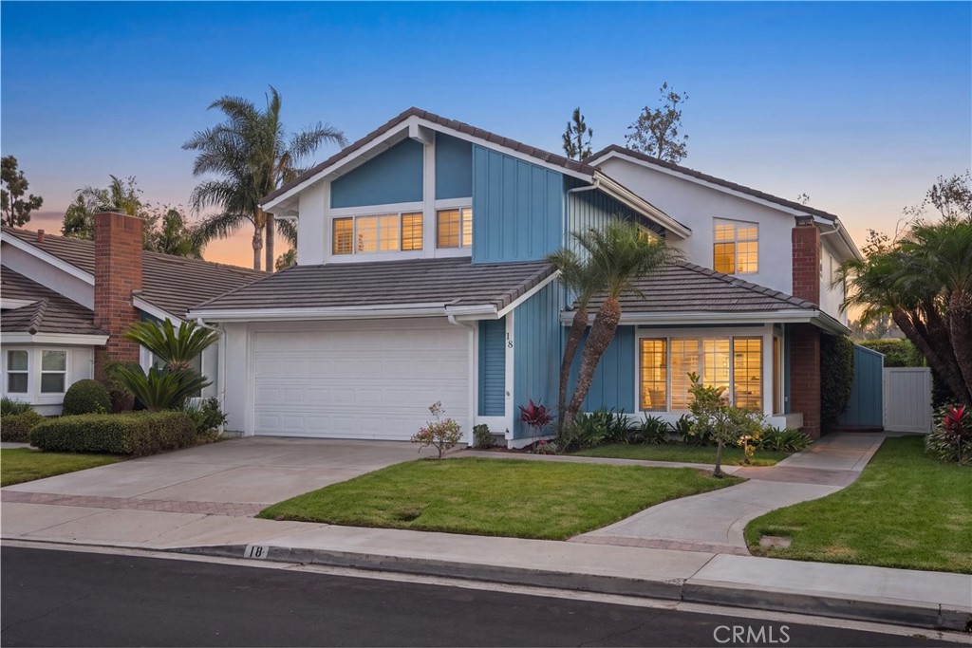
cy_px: 324
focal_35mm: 35
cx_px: 486
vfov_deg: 37.9
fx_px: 945
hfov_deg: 54.4
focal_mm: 35
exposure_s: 1/320
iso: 640
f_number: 9
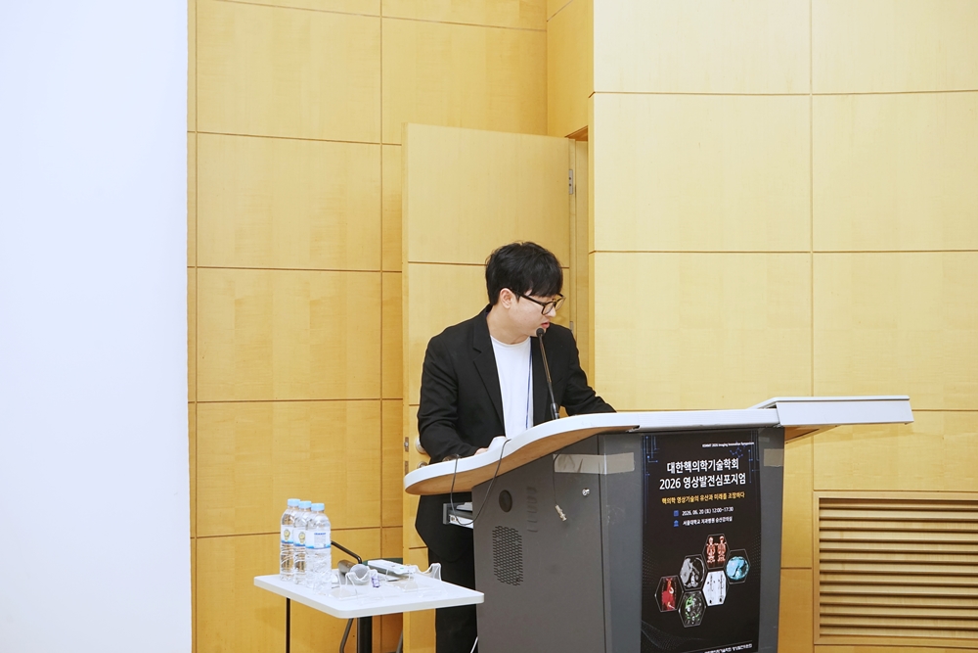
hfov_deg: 41.1
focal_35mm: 48
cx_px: 489
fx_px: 1304
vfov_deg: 28.1
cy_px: 326
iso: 1000
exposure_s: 1/100
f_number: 9
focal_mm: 48
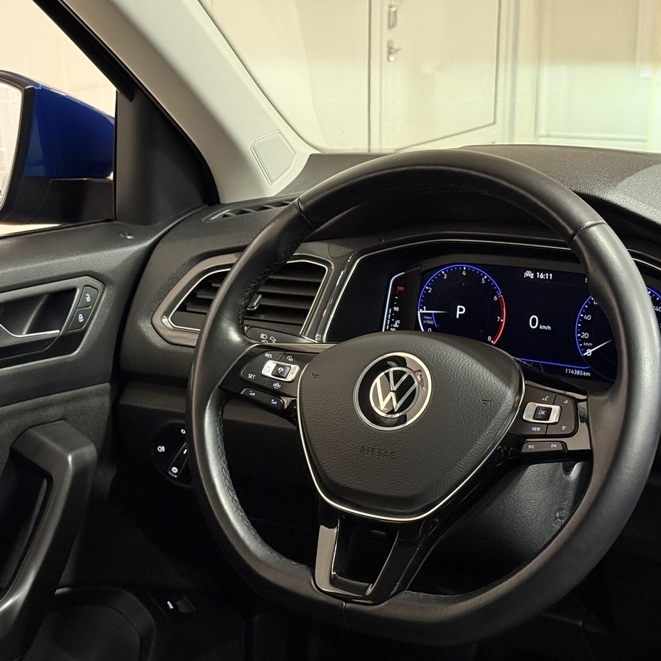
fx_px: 1426
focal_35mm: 66
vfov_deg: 26.1
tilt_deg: -16.2
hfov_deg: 26.0
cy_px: 373
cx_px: 263
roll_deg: +1.6
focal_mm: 6.76
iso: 400
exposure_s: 1/40
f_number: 1.78
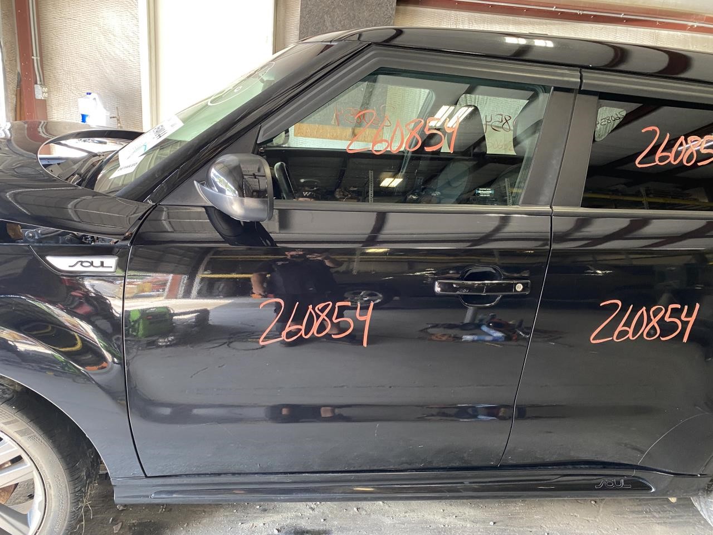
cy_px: 268
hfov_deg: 67.3
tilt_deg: -17.3
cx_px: 356
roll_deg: -4.0
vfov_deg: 53.1
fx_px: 536
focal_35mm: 26
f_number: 1.8
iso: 160
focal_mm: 4.25
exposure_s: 1/60
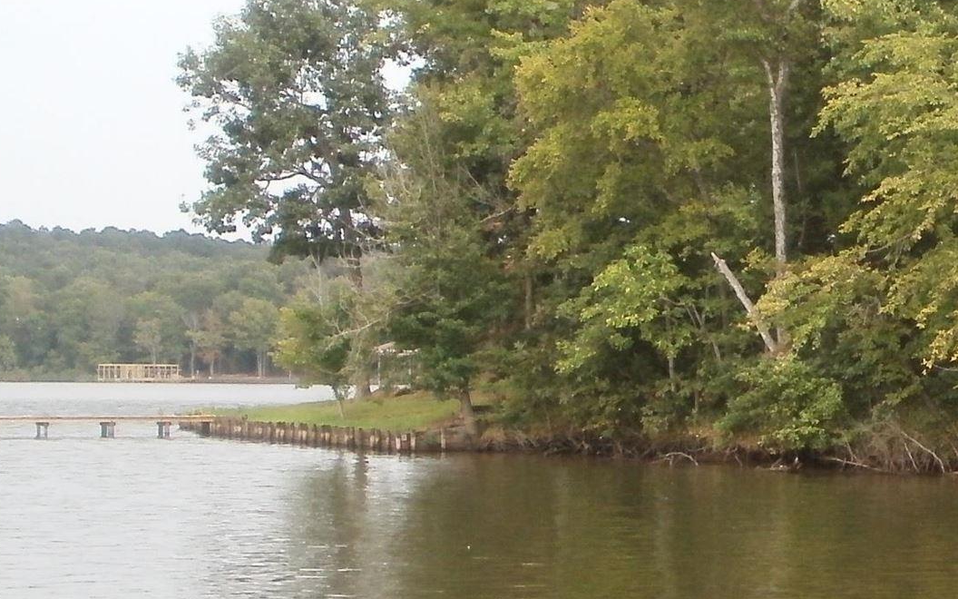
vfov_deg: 11.8
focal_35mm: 111
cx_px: 1162
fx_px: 2898
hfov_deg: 17.8
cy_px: 179
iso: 100
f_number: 3.5
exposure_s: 1/100
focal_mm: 6.3
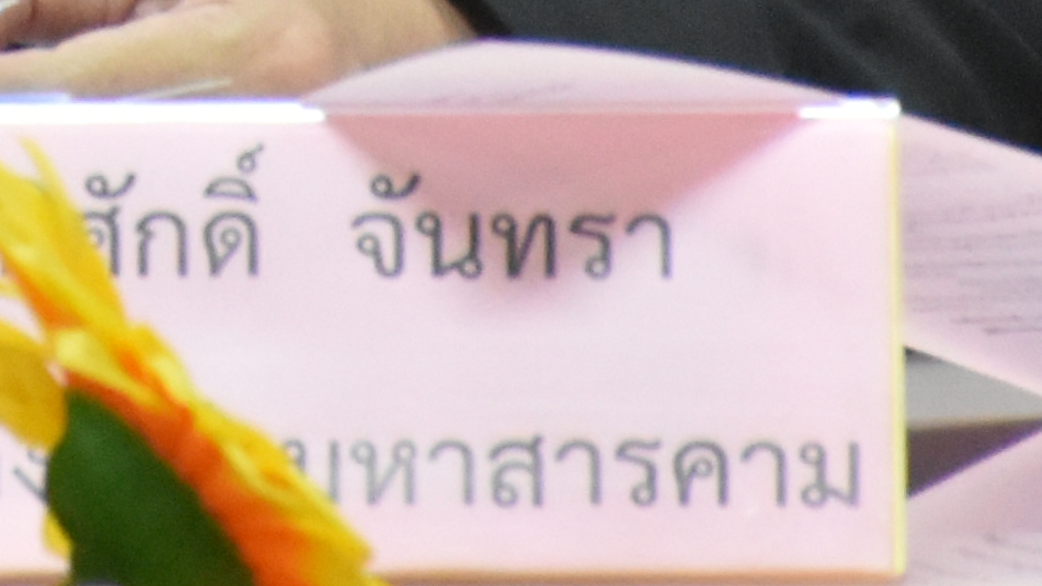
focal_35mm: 1335
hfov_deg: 1.6
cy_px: -1246
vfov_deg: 0.9
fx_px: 36881
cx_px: -755
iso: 2500
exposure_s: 1/100
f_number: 5.6
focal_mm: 140
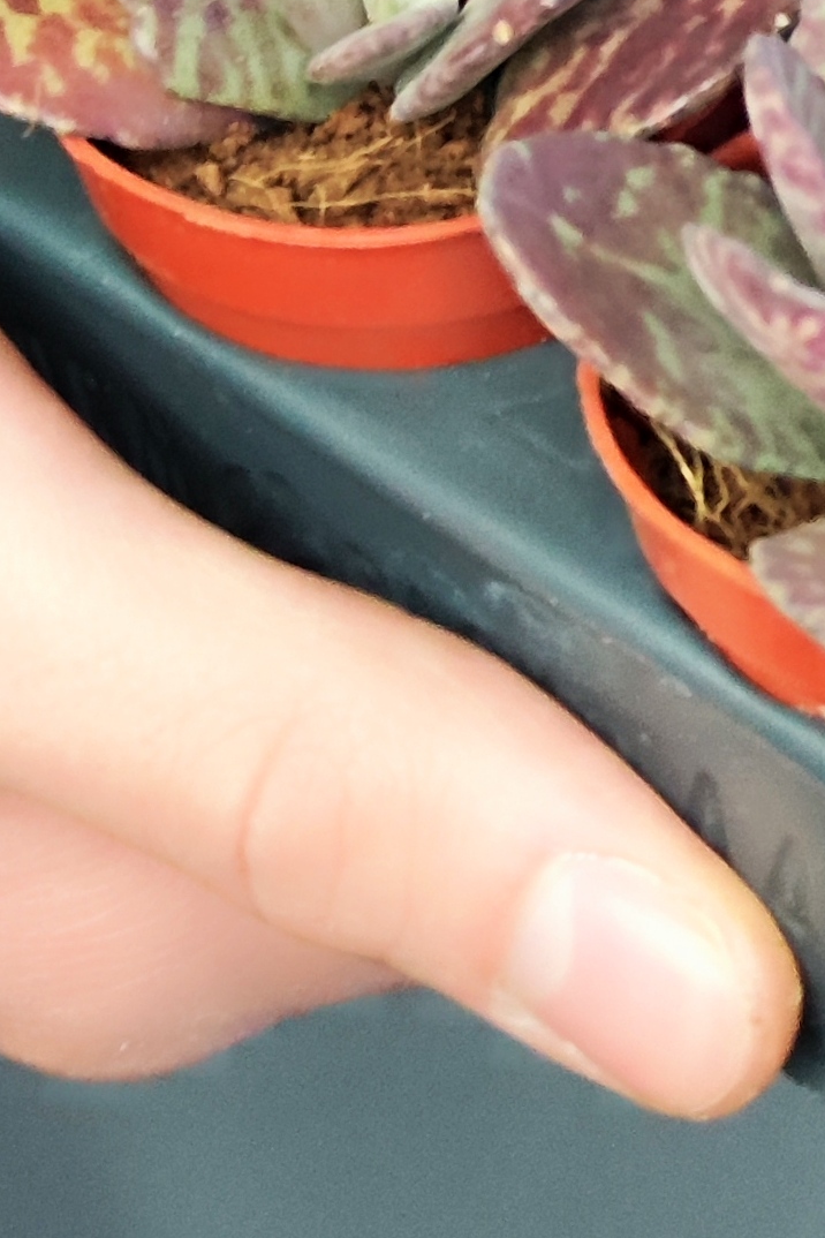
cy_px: -470
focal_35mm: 82
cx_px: 1057
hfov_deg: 15.9
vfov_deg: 21.7
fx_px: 2819
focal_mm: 7.01
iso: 1838
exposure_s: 1/46.7
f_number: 1.69
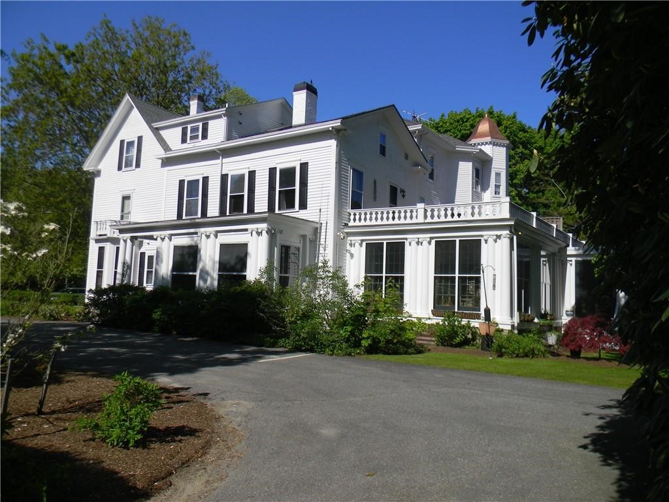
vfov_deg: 49.7
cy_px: 251
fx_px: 541
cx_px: 334
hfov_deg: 63.4
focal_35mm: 28
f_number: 7
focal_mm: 5
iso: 80
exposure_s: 1/382
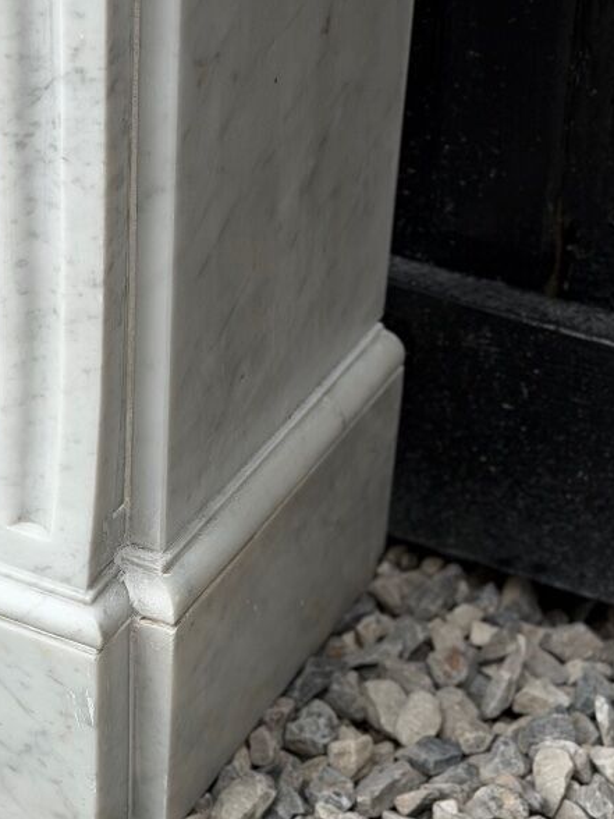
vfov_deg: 19.9
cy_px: 609
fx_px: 2318
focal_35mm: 98
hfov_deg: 15.0
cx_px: 143
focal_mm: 6.76
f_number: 1.78
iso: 64
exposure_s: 1/885
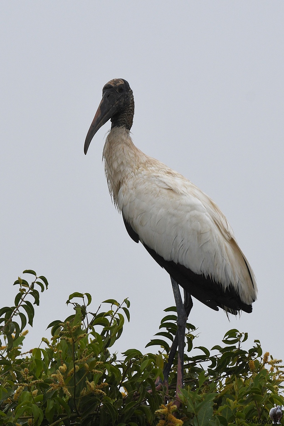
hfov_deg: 1.8
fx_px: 8871
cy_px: 213
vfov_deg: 2.7
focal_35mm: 750
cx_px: 142
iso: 400
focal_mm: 500
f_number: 8
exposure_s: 1/800
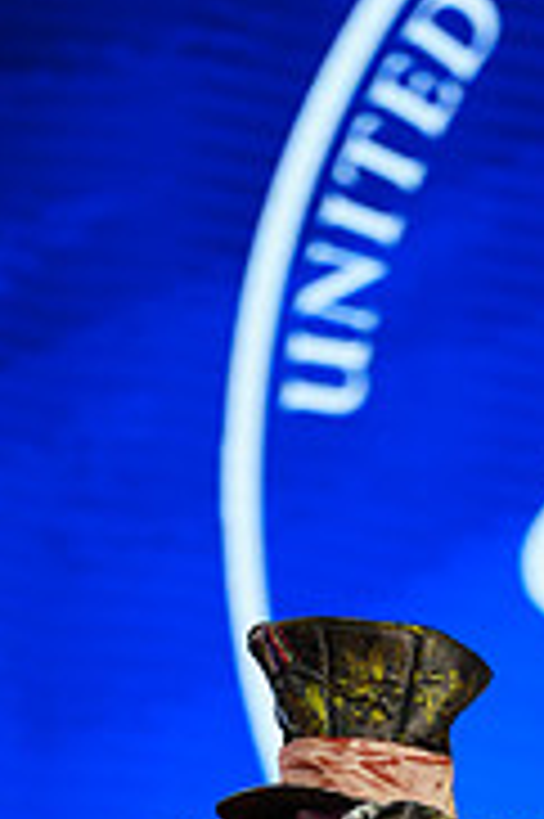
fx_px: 14488
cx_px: 398
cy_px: 1210
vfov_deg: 3.2
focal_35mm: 638
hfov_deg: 2.2
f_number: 2.8
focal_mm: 200
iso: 250
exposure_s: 1/400
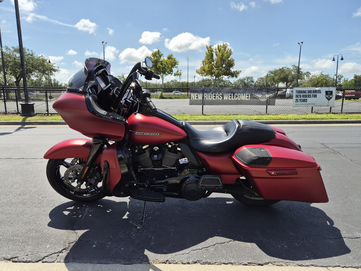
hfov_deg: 73.9
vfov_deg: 58.9
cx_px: 180
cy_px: 136
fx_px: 240
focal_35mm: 23
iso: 80
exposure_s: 1/4672
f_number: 1.8
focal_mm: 5.4
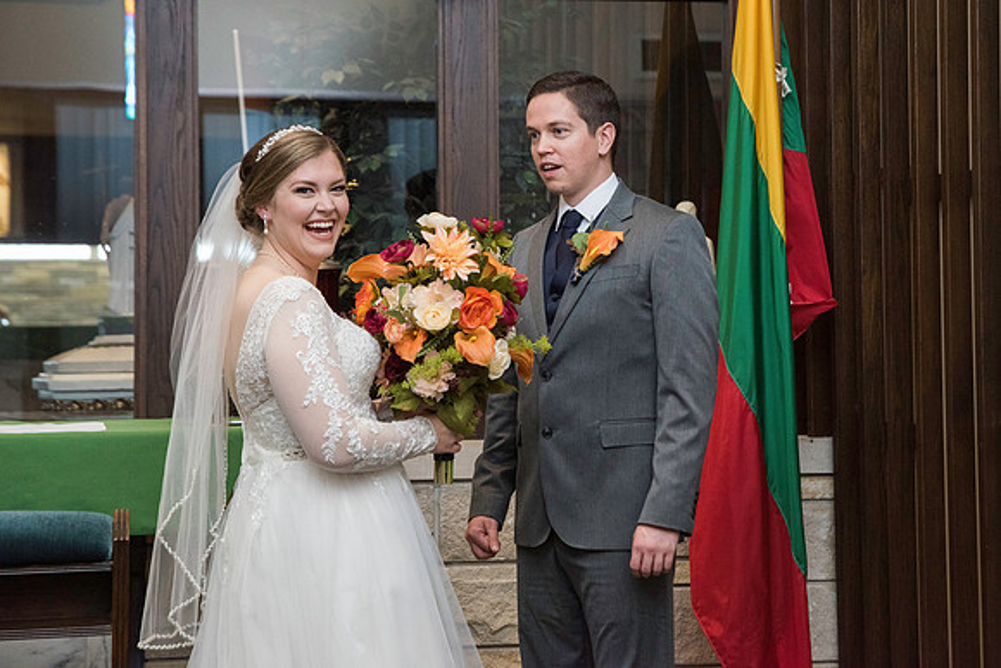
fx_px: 2303
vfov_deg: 16.5
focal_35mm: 83
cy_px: 273
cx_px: 592
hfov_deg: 24.5
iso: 1250
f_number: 4.5
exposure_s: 1/160
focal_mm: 70
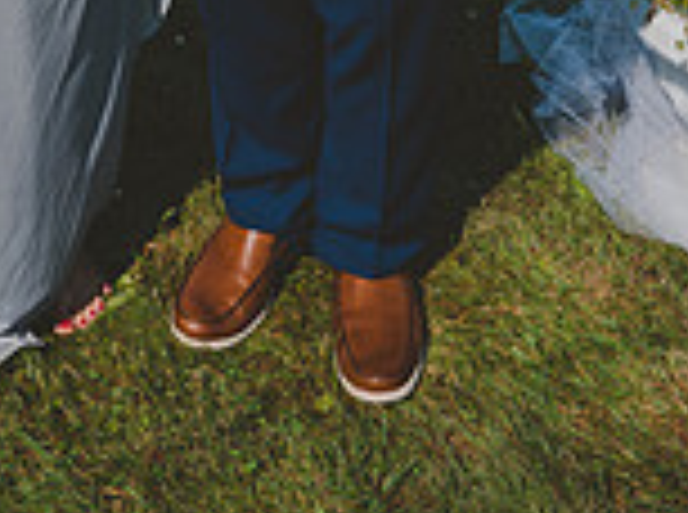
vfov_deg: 16.7
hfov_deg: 28.3
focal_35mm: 68
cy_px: -486
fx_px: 1348
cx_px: 182
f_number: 6.3
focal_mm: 24
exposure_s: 1/320
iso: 100
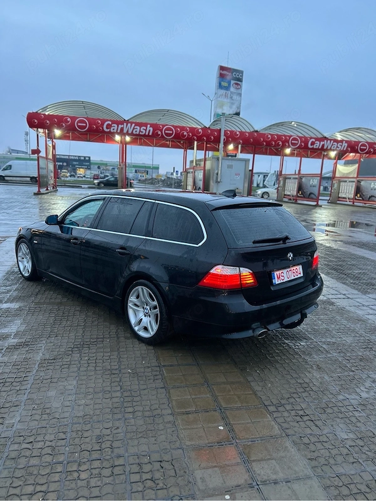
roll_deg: -2.6
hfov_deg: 53.1
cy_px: 250
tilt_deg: -10.7
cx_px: 188
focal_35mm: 26
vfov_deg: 67.3
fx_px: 377
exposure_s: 1/50
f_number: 1.5
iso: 125
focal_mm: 5.7
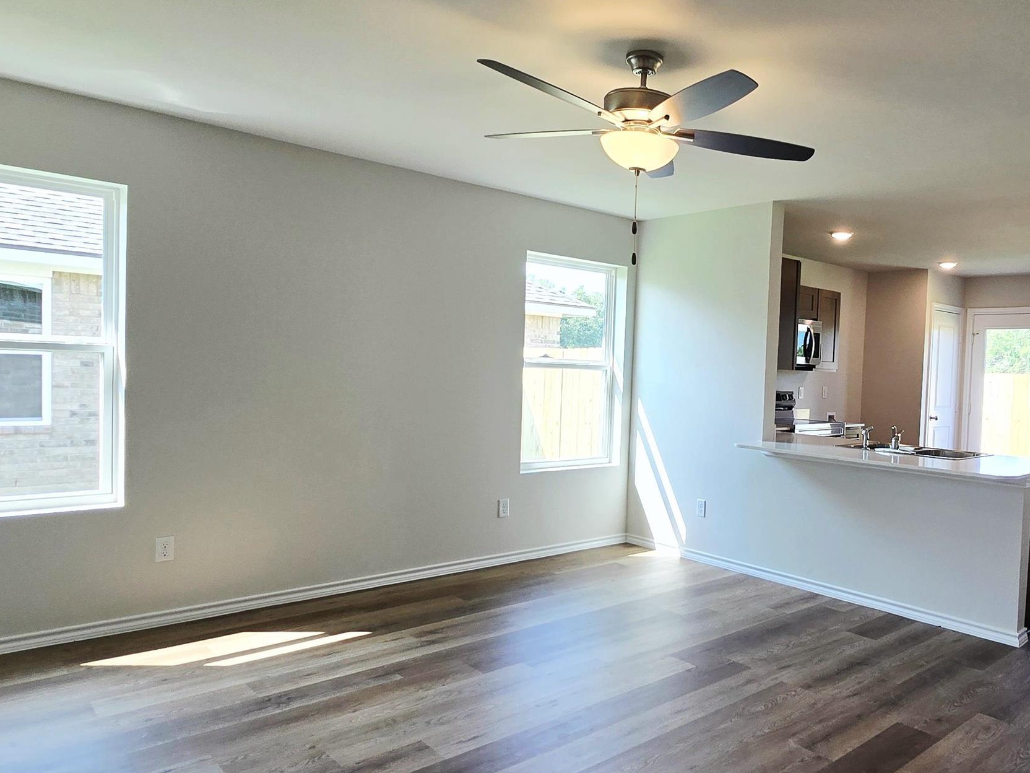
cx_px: 718
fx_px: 714
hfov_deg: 68.8
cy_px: 389
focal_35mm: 24
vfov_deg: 56.8
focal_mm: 2.2
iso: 50
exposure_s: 1/120
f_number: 2.2
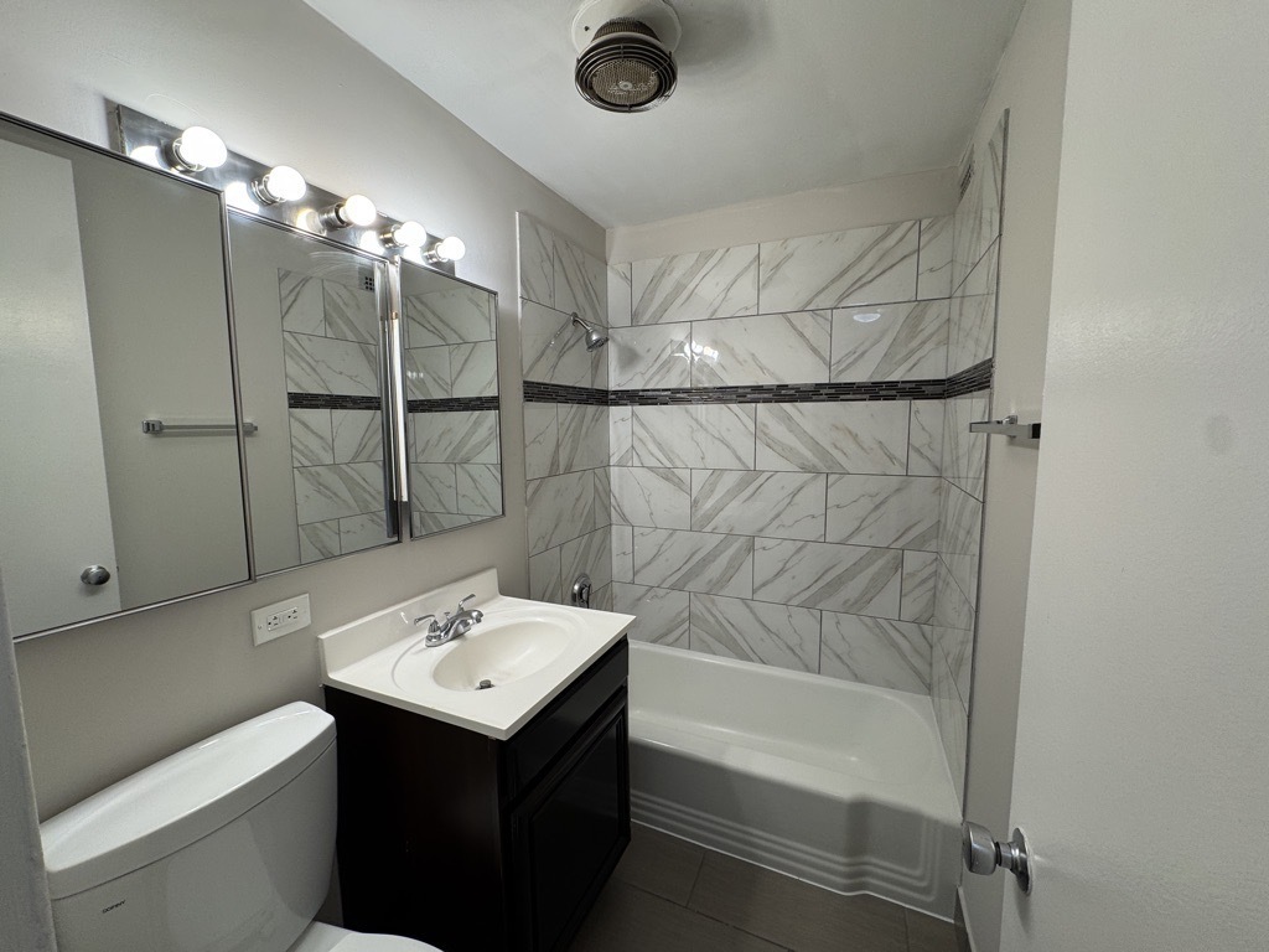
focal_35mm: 14
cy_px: 476
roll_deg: +0.5
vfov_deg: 85.7
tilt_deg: -5.4
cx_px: 634
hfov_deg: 102.1
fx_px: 513
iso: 100
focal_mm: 2.22
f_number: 2.2
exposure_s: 1/120
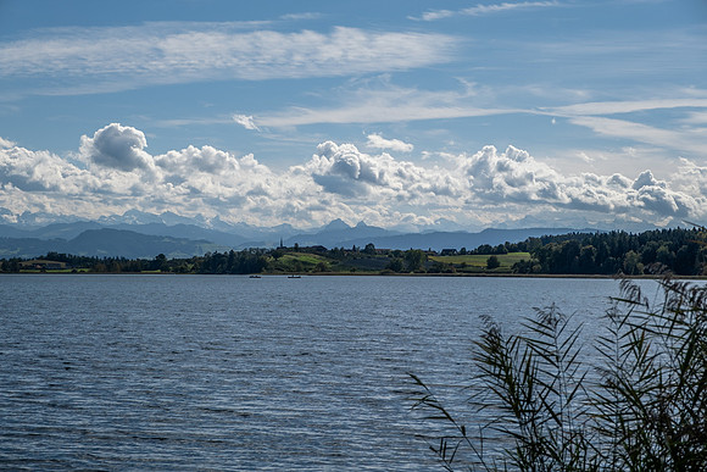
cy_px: 236
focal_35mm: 83
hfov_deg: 24.5
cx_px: 354
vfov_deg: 16.5
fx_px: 1630
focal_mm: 55
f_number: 5.6
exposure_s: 1/850
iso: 160
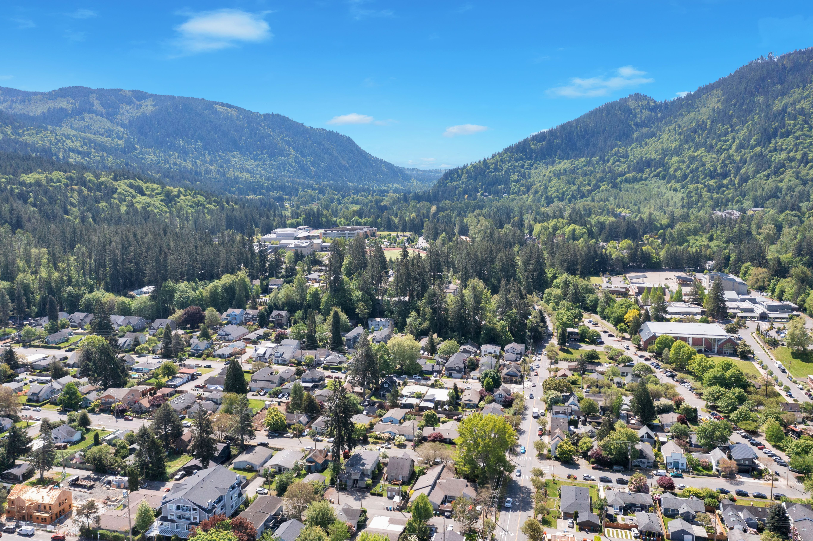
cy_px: 270
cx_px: 406
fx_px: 632
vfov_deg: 46.4
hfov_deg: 65.5
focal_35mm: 28
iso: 400
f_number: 4
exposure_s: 1/2000
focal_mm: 10.26
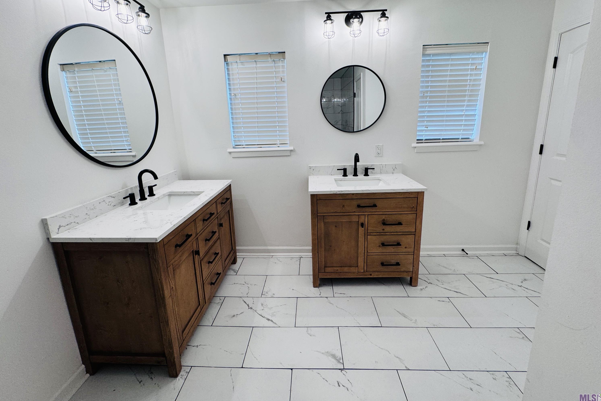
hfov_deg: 100.4
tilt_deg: -11.9
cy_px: 173
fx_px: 250
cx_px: 300
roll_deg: +1.2
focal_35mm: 15
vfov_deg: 76.9
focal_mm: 2.22
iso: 125
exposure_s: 1/120
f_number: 2.2
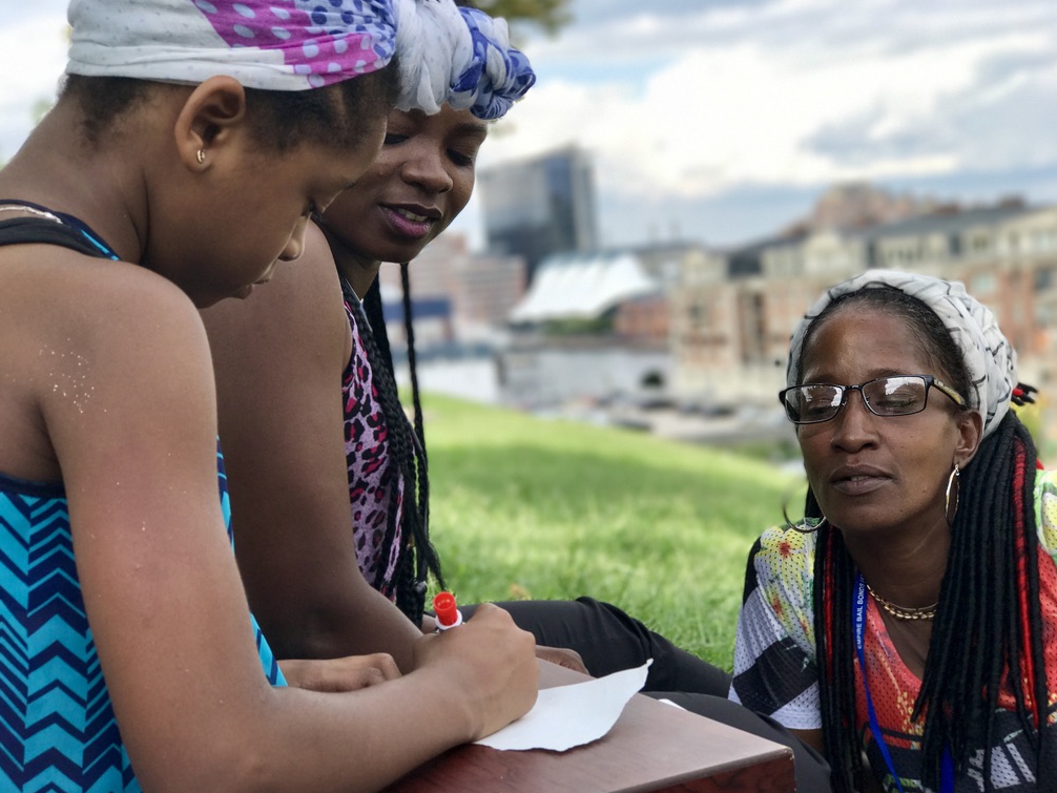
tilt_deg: -3.1
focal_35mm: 58
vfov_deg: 25.2
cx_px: 523
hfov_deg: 33.2
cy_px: 398
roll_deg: +5.0
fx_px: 1771
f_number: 2.8
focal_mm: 6.6
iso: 20
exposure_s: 1/361
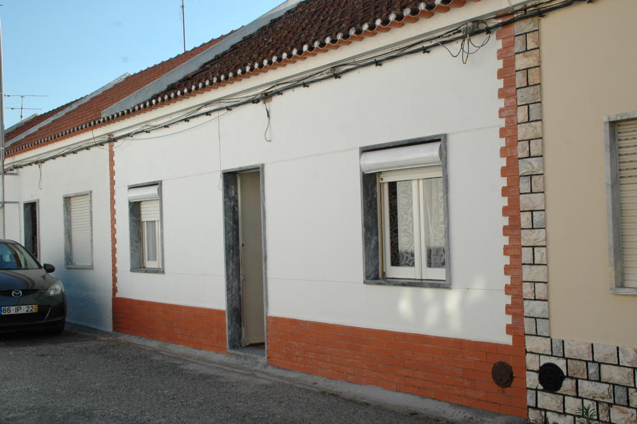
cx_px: 318
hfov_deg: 46.4
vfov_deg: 31.8
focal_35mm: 42
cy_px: 212
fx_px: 743
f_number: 9
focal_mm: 28
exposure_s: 1/320
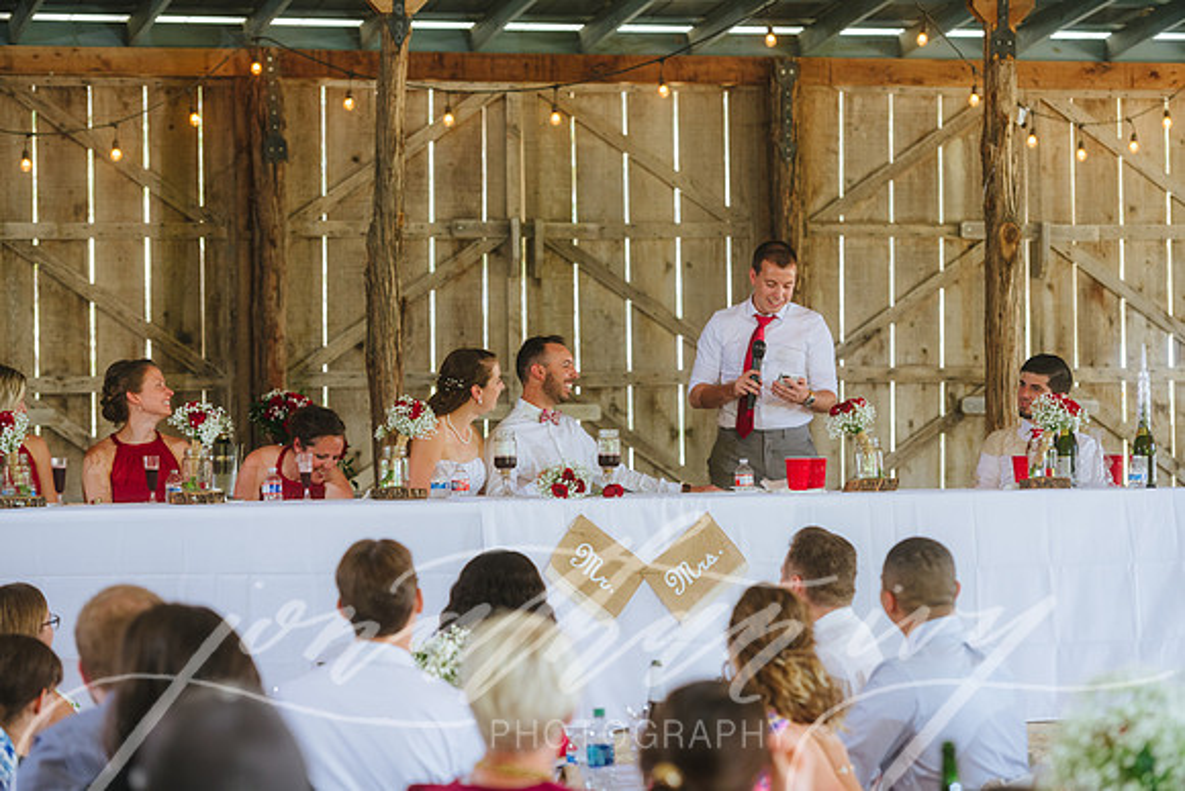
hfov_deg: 17.1
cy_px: 396
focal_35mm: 120
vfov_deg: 11.4
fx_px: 3951
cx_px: 592
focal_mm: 120
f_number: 2.8
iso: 500
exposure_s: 1/100
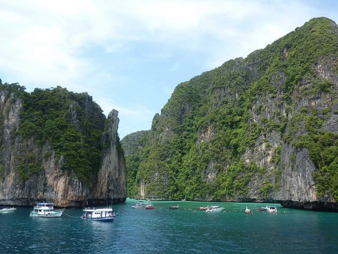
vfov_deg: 46.8
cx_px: 169
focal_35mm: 30
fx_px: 293
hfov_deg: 60.0
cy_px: 127
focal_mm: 4.1
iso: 80
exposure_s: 1/400
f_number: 4
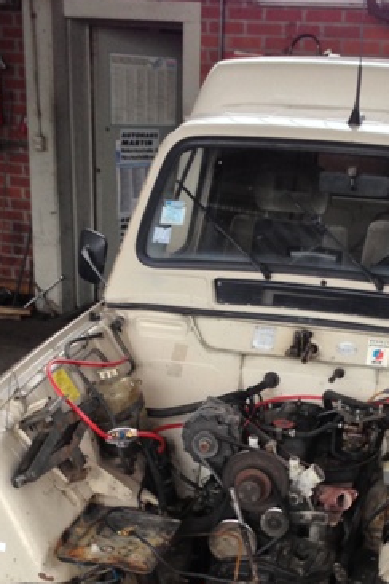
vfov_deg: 33.0
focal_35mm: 60
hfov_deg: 22.4
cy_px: 412
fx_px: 972
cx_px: 287
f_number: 2.4
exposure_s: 1/20
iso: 125
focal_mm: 4.13
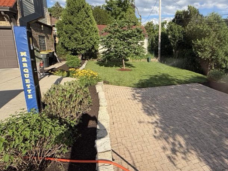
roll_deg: +0.9
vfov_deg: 58.5
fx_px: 152
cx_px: 151
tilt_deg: -9.3
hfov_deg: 71.9
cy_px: 71
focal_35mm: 23
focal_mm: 2.22
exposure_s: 1/770
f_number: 2.2
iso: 32
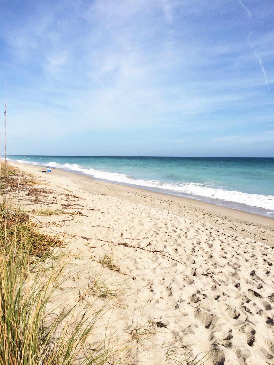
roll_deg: -0.5
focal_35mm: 29
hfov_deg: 48.2
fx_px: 306
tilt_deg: -4.1
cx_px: 137
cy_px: 182
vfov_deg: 61.7
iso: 32
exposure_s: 1/4566
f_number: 2.2
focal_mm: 4.15
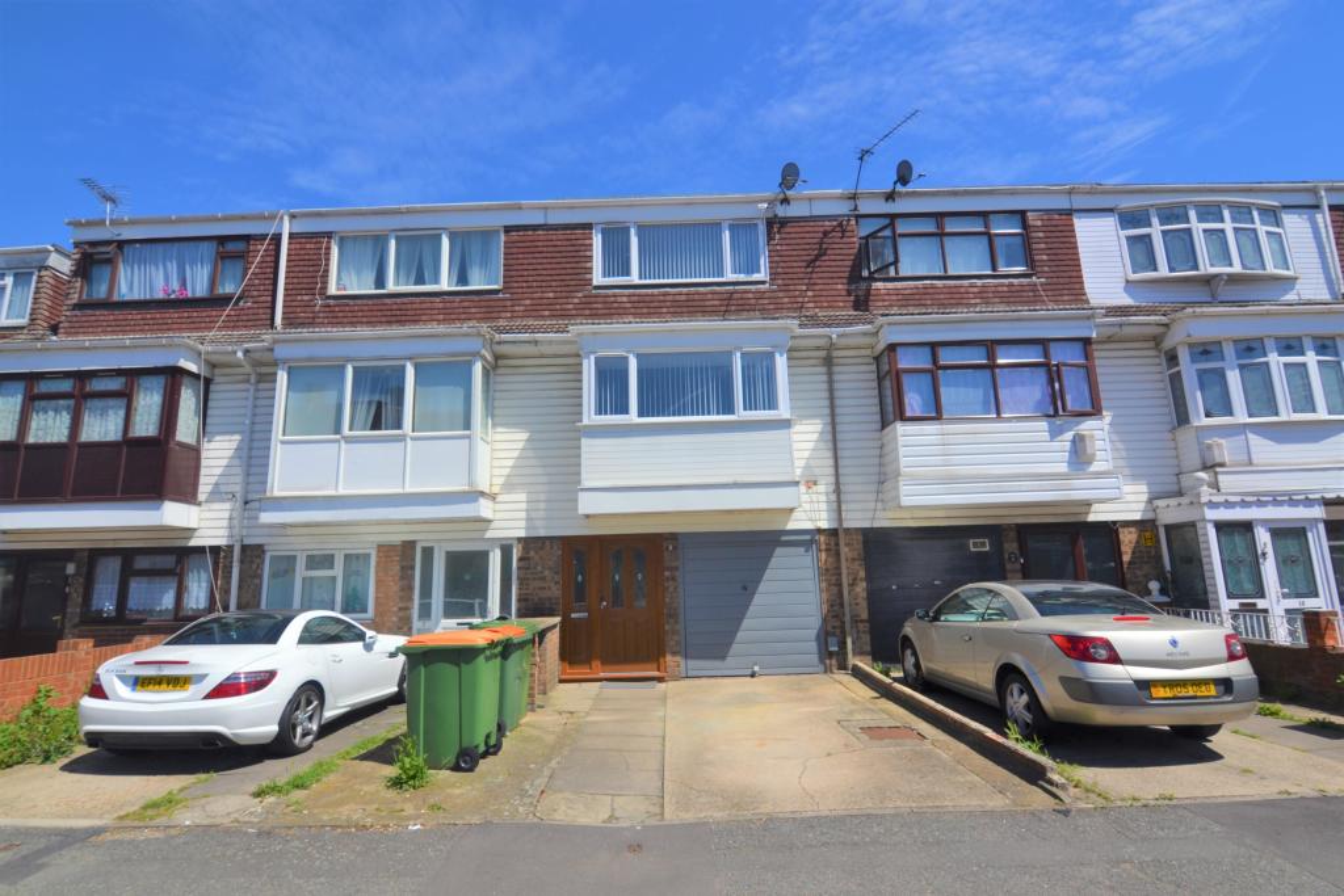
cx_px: 672
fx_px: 616
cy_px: 448
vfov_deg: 72.1
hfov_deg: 95.0
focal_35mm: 16
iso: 100
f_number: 8
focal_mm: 11
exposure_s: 1/250
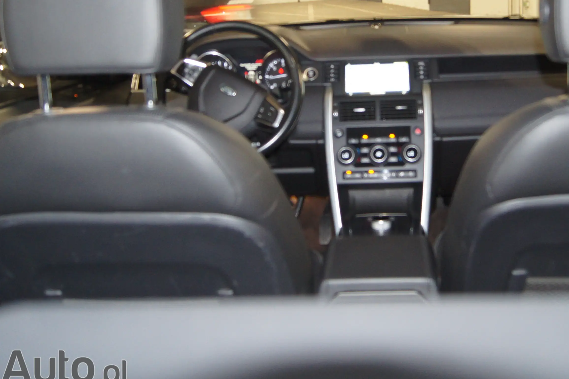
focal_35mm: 45
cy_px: 79
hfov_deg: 43.3
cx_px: 359
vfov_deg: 29.2
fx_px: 711
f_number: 3.5
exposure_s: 1/13
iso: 800
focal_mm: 18
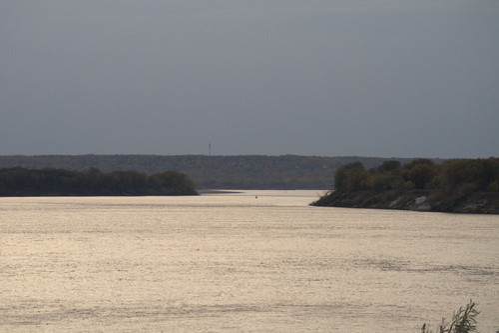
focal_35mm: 195
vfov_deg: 7.0
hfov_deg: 10.6
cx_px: 250
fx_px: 2702
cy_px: 166
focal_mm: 130
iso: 800
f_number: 8
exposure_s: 1/640
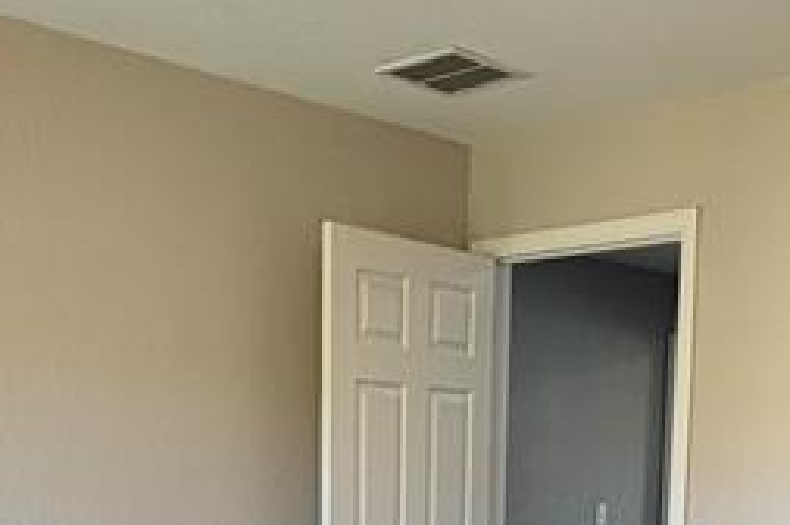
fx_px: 1293
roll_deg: -0.3
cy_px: 667
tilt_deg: -7.4
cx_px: 450
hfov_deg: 33.9
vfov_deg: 21.0
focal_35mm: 59
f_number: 2.2
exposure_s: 1/120
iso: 160
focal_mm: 2.22
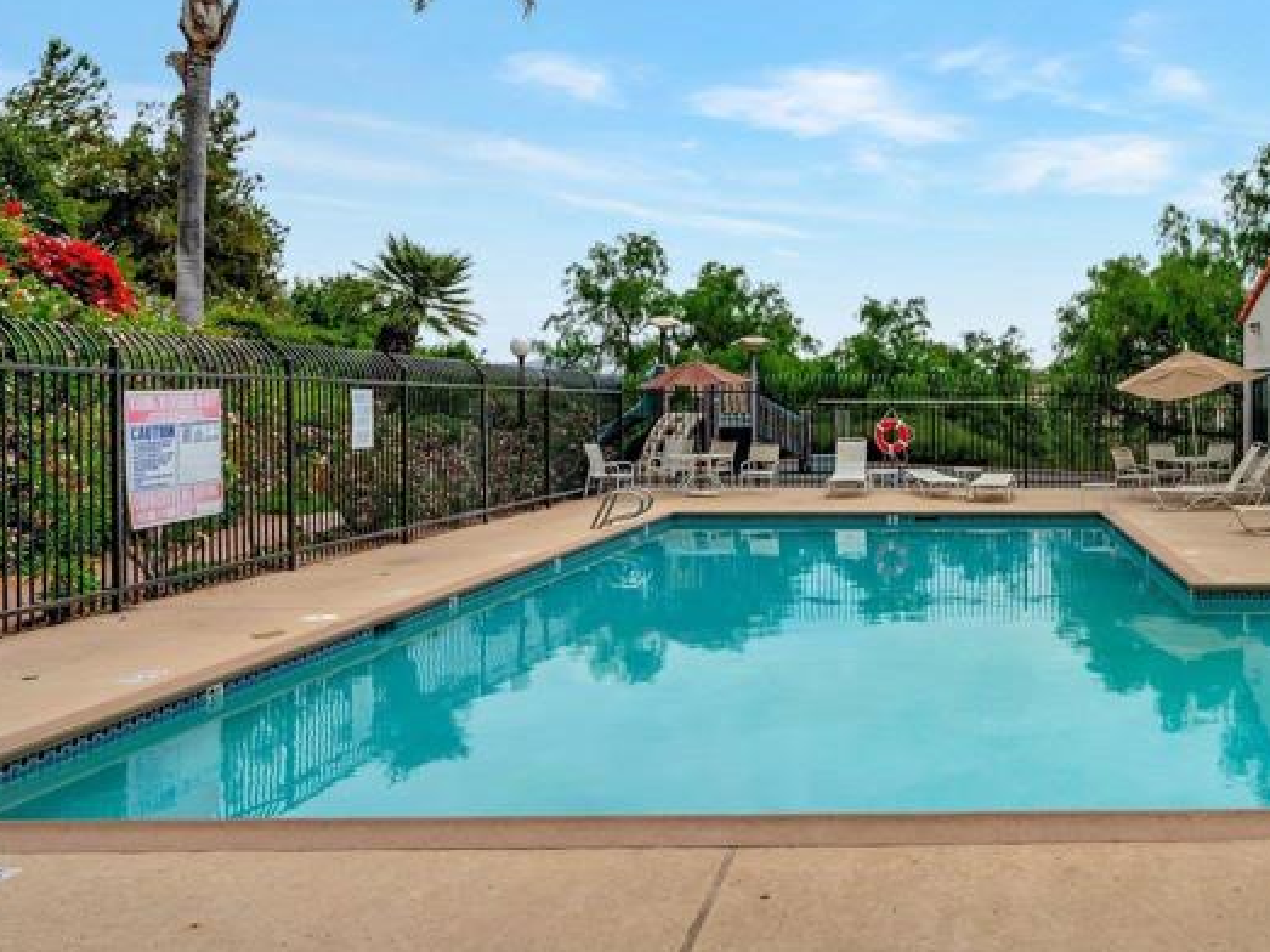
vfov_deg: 41.6
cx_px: 1032
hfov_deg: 51.6
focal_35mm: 33
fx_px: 1208
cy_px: 230
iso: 100
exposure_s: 1/640
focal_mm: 17.5
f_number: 9
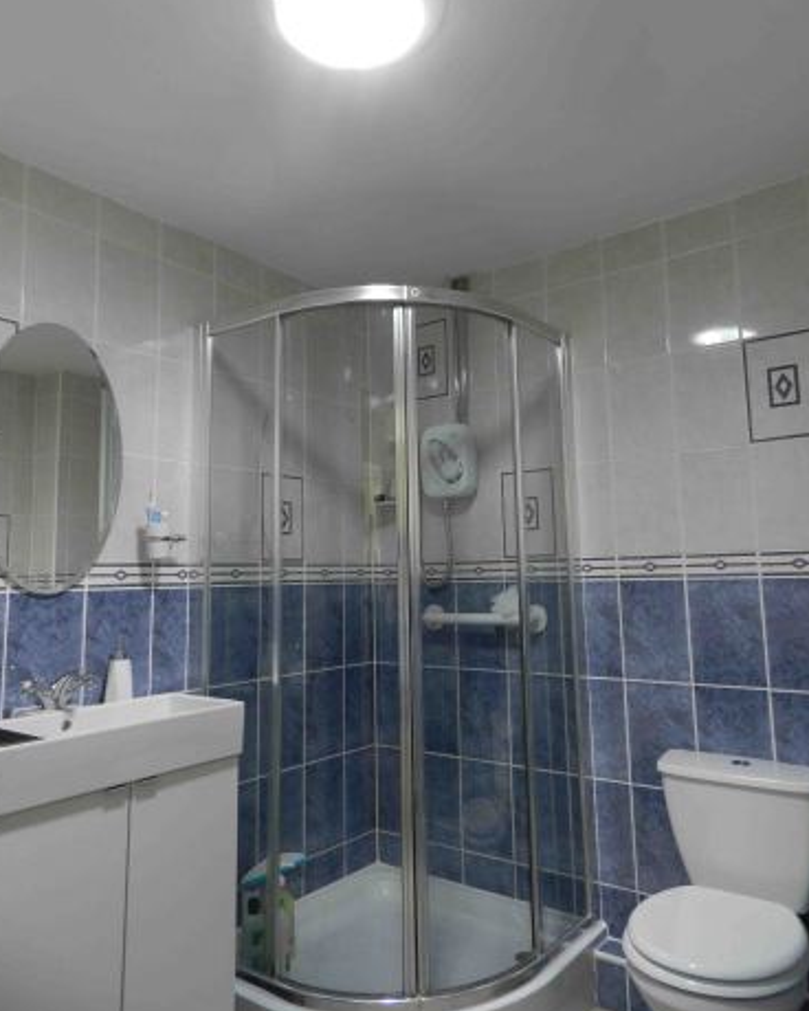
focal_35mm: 25
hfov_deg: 56.8
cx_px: 407
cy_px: 479
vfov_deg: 68.1
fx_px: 748
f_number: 3.4
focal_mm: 4
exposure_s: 1/30
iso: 200
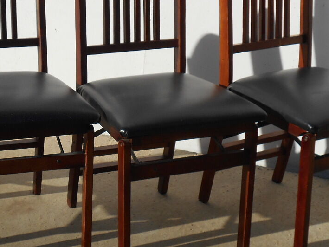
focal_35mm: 88
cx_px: 74
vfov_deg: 16.8
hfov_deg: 22.0
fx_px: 837
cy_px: 136
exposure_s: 1/1000
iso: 80
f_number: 3.9
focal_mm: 6.7
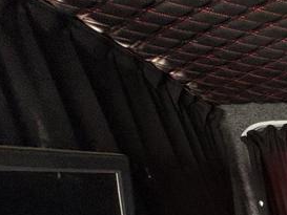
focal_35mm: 46
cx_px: 433
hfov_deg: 27.7
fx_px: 382
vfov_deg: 24.9
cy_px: 315
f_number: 2.2
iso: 250
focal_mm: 2.22
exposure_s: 1/77
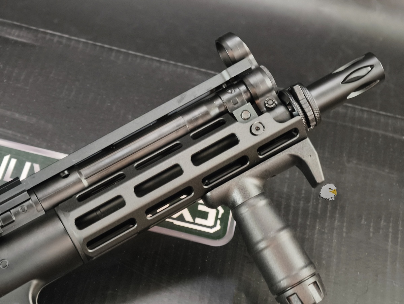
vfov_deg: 17.4
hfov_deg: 23.0
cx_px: 202
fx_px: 994
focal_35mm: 85
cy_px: 152
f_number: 2.67
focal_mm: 22.48
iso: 994
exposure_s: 1/10.9
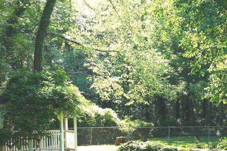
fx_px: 473
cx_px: 215
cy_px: 121
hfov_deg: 25.9
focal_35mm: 75
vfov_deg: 18.0
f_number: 4.5
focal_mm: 24
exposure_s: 1/80
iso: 100
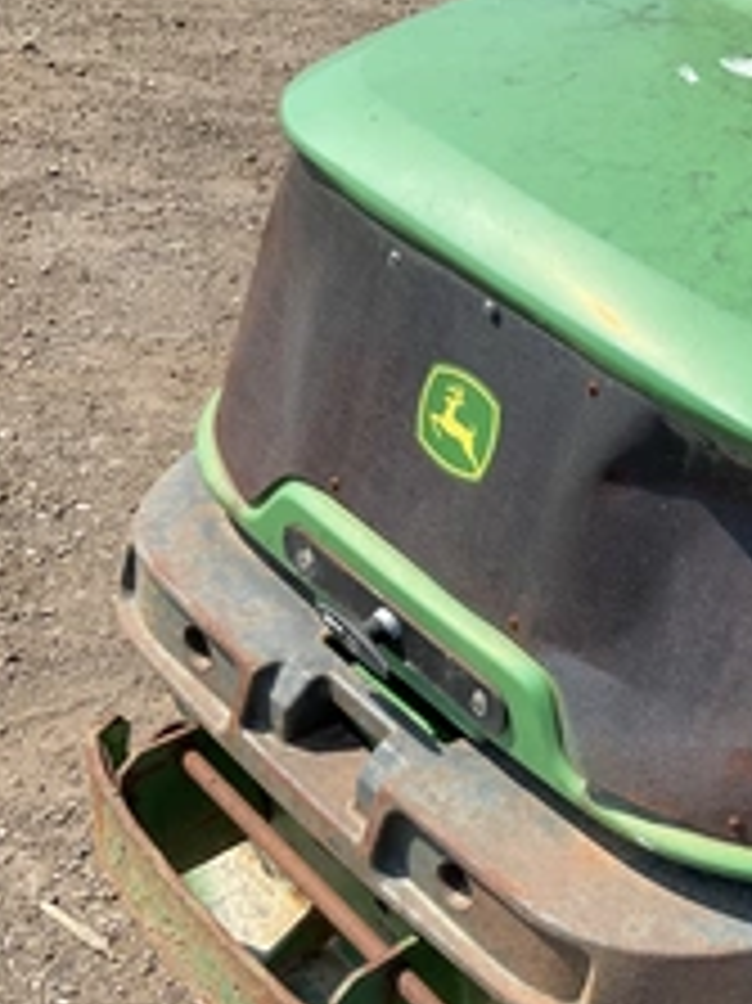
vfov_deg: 36.8
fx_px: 1508
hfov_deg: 26.7
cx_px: 725
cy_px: 567
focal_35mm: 52
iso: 25
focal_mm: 3
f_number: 1.8
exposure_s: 1/869
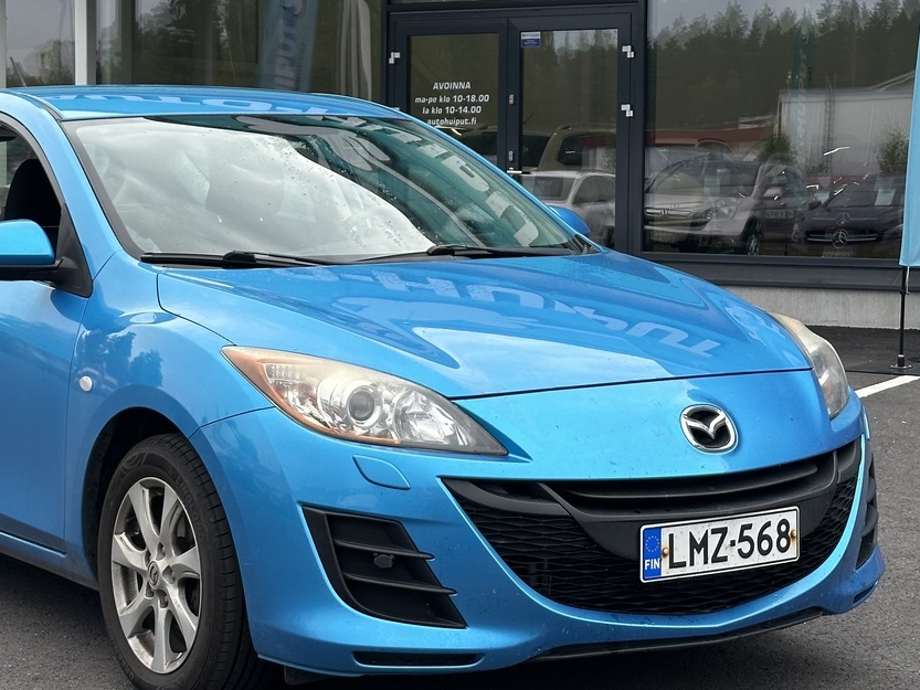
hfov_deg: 23.5
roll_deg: -0.3
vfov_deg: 17.8
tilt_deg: -2.4
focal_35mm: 83
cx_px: 325
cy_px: 270
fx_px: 2206
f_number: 1.78
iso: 64
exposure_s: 1/872
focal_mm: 6.86
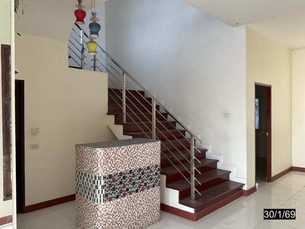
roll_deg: +1.1
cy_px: 114
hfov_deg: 61.7
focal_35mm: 29
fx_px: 256
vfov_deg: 48.2
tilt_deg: -1.0
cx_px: 152
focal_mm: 3
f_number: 1.8
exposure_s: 1/100
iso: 40
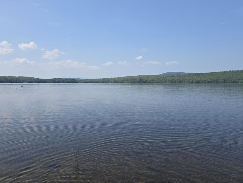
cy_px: 91
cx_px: 122
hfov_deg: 63.4
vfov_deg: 49.8
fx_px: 197
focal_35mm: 28
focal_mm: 6.3
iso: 12
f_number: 1.7
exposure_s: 1/866
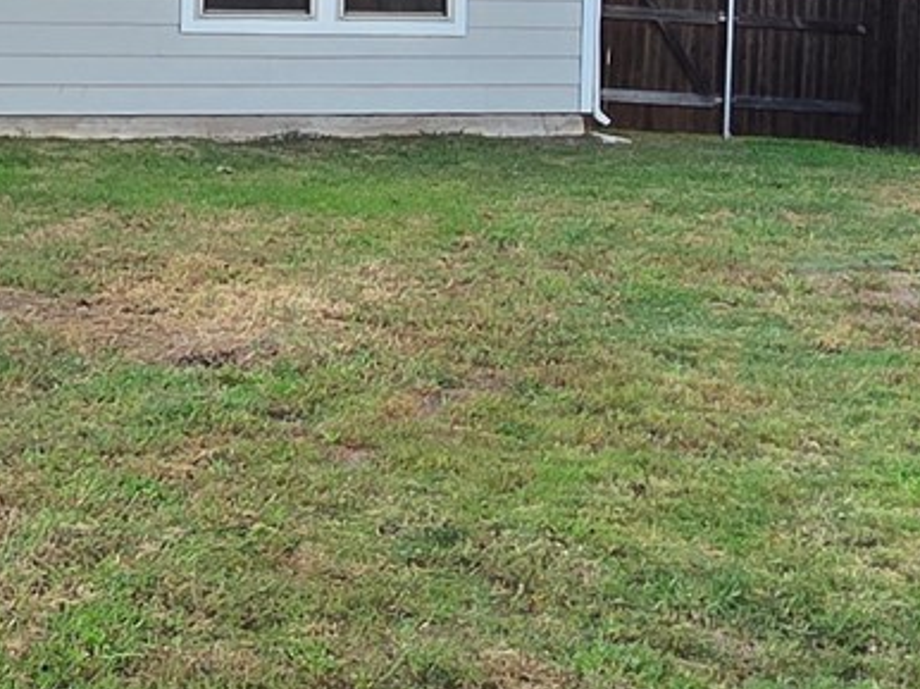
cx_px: 69
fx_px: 1833
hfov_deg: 27.1
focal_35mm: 69
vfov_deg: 20.7
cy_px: 41
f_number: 2.2
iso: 50
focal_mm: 2.2
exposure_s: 1/594
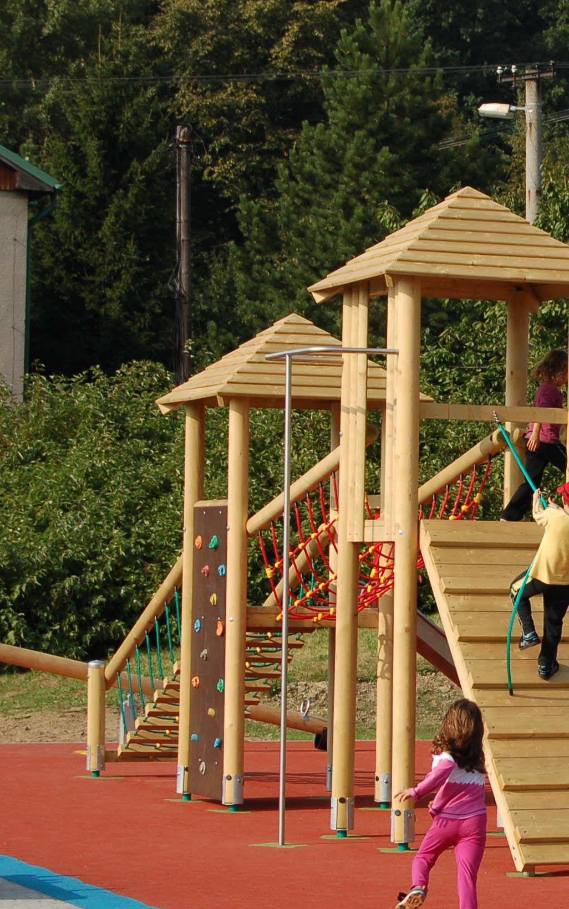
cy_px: 520
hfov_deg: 9.2
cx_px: 782
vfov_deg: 14.9
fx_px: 3473
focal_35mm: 140
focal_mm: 50
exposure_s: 1/320
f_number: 9
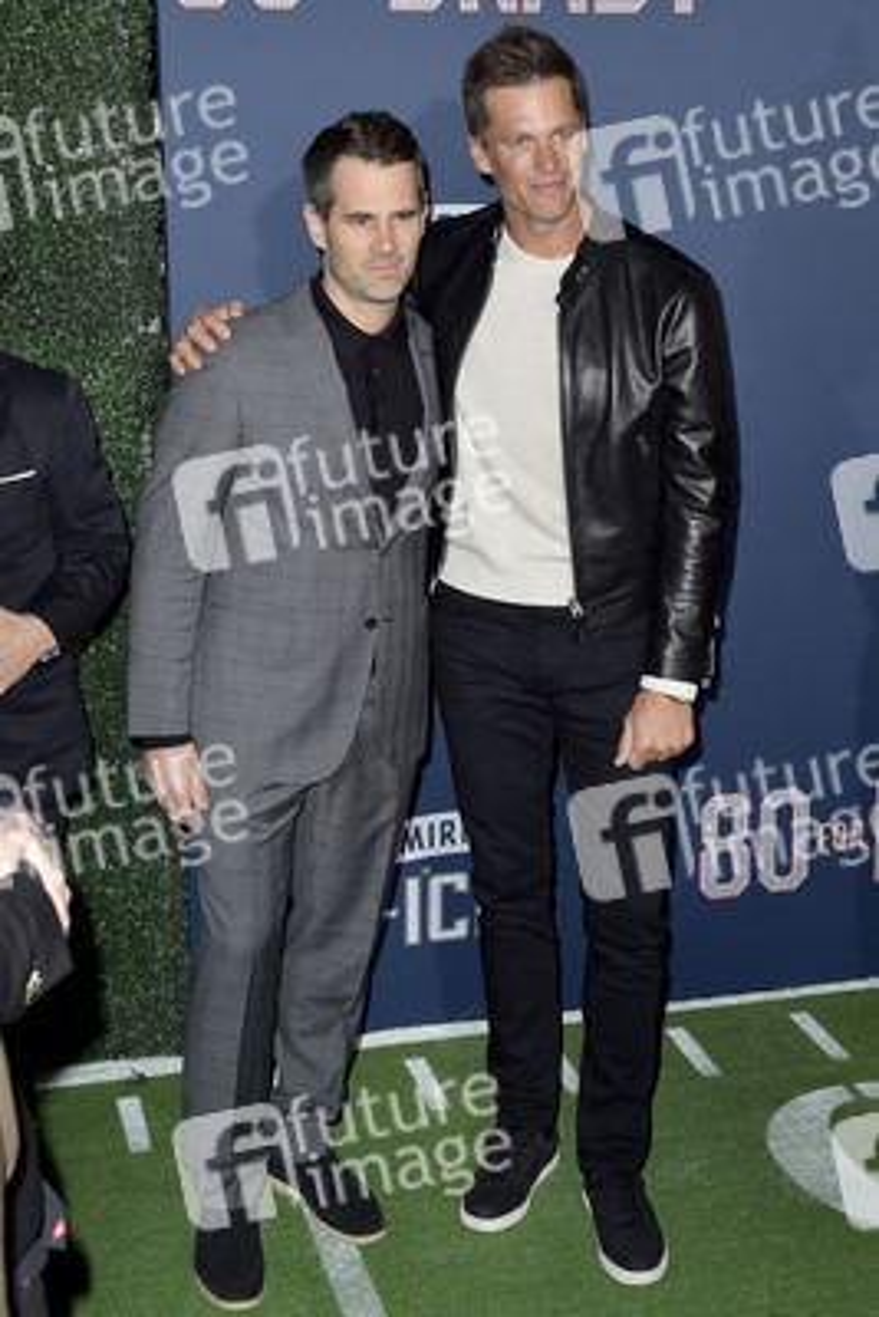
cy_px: 658
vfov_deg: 46.4
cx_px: 440
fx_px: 1537
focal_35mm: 42
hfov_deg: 31.9
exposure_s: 1/250
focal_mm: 42
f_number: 6.3
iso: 500
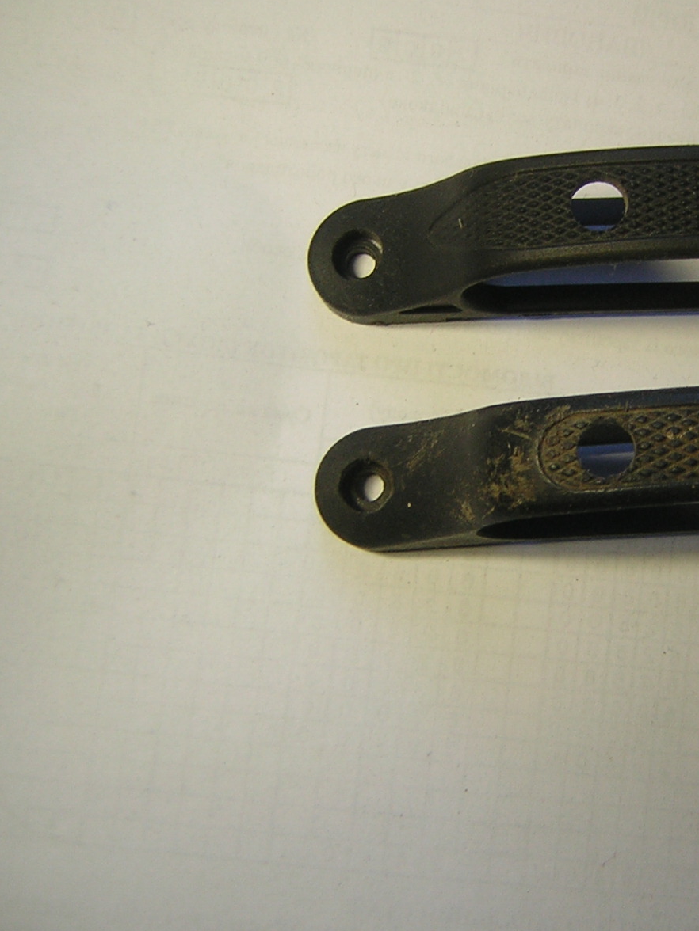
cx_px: 608
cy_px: 458
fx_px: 1319
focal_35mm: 49
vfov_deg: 38.9
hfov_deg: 28.7
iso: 50
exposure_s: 1/70.2
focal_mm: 4.7
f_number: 2.6
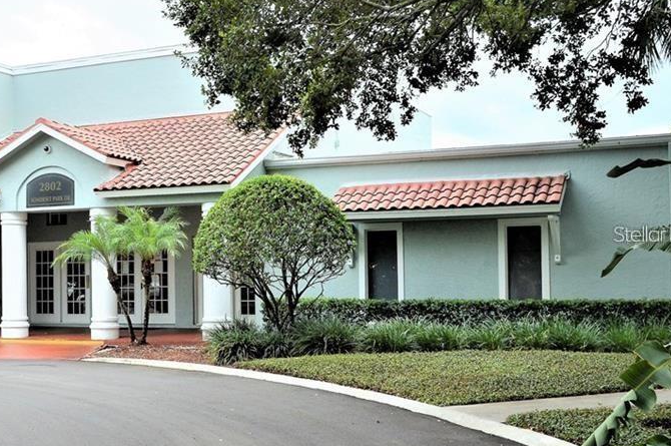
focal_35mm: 55
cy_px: 234
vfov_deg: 24.6
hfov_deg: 35.7
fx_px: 1024
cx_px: 195
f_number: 5.6
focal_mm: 24
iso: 400
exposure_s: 1/125
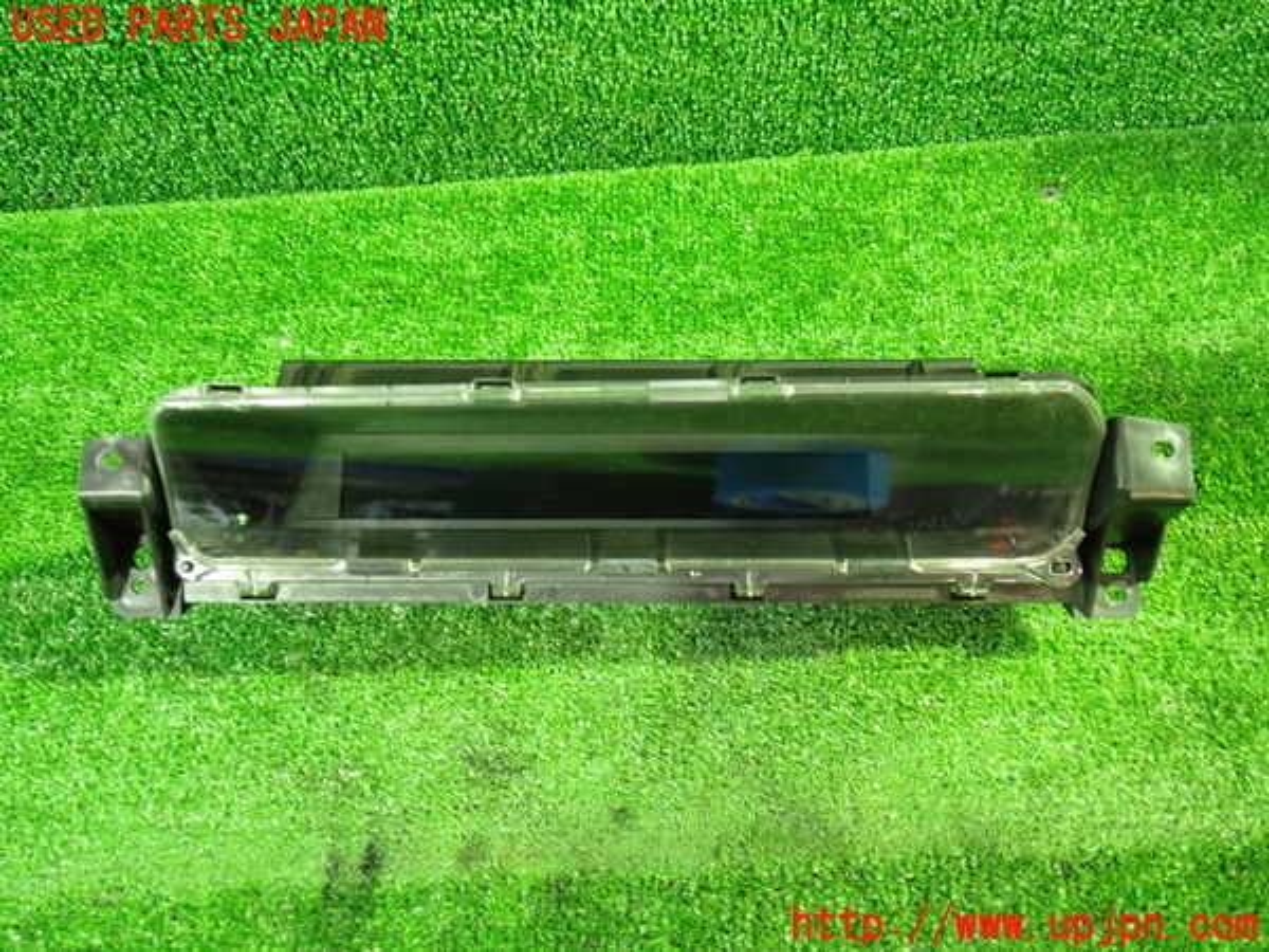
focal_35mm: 32
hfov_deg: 56.8
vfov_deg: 44.2
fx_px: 1173
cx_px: 634
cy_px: 476
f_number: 2.4
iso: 800
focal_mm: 5.79
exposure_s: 1/20
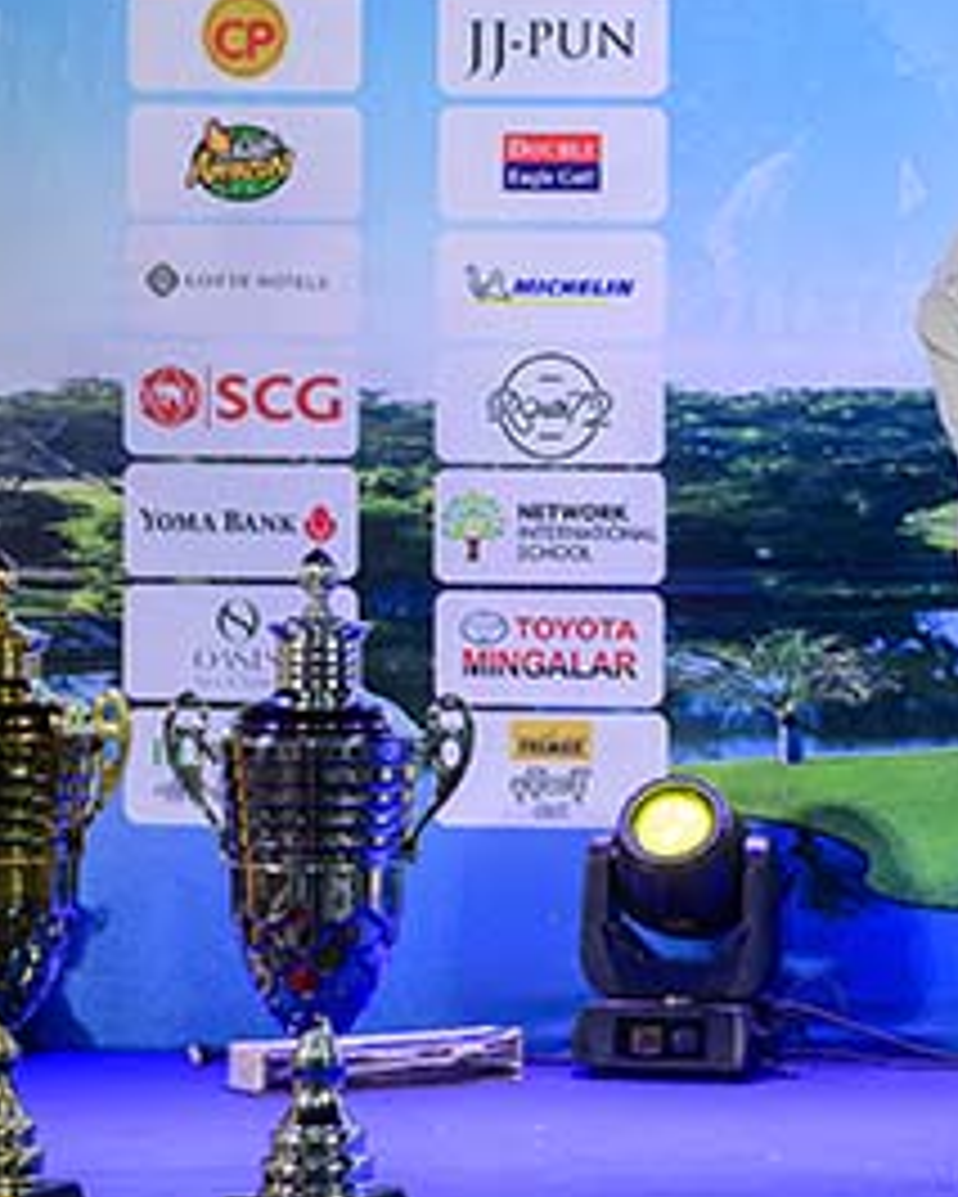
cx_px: 2046
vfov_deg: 13.8
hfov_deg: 10.1
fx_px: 4924
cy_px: 405
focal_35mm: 139
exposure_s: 1/200
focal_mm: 41
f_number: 6.3
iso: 1600
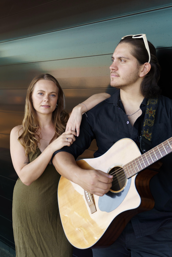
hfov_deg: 36.9
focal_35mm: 36
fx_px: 258
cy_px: 128
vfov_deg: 53.1
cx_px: 86
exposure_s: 1/2000
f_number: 3.2
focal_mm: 36
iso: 1000
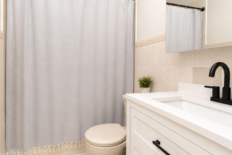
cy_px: 65
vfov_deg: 64.2
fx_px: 122
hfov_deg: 86.6
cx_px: 104
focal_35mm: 19
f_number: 10
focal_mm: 10
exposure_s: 1/80
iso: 2000
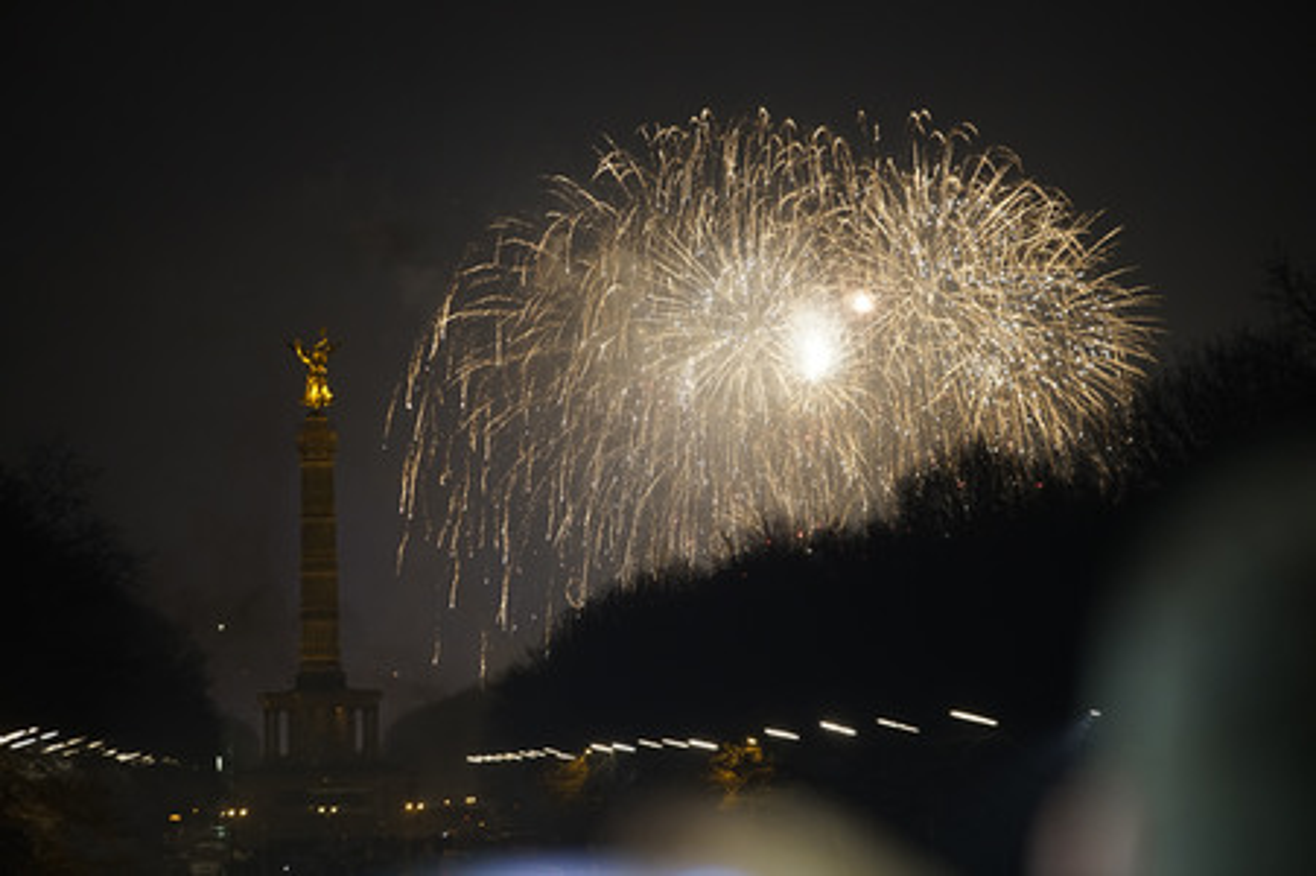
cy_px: 438
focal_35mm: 200
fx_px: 7306
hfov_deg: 10.3
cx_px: 658
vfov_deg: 6.9
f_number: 4
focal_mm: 200
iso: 1600
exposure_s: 1/15
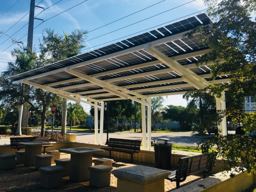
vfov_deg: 48.2
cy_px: 96
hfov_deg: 61.7
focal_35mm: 29
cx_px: 128
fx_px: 214
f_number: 2.2
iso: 25
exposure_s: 1/1326
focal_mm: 4.15
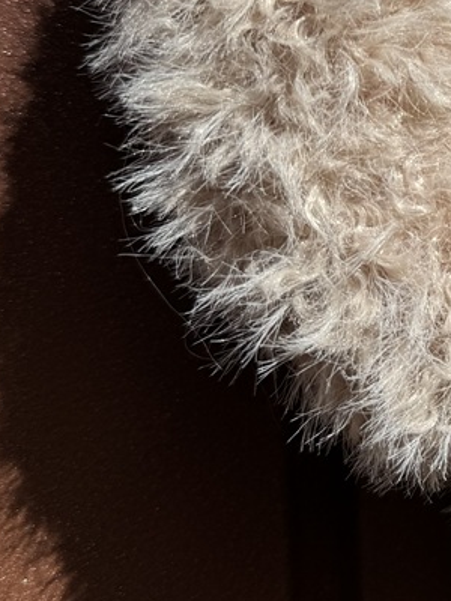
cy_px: 92
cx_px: 657
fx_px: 1251
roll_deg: +2.0
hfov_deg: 18.4
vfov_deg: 26.4
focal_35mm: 72
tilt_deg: +1.5
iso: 80
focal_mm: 6.76
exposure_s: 1/9009
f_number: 1.78
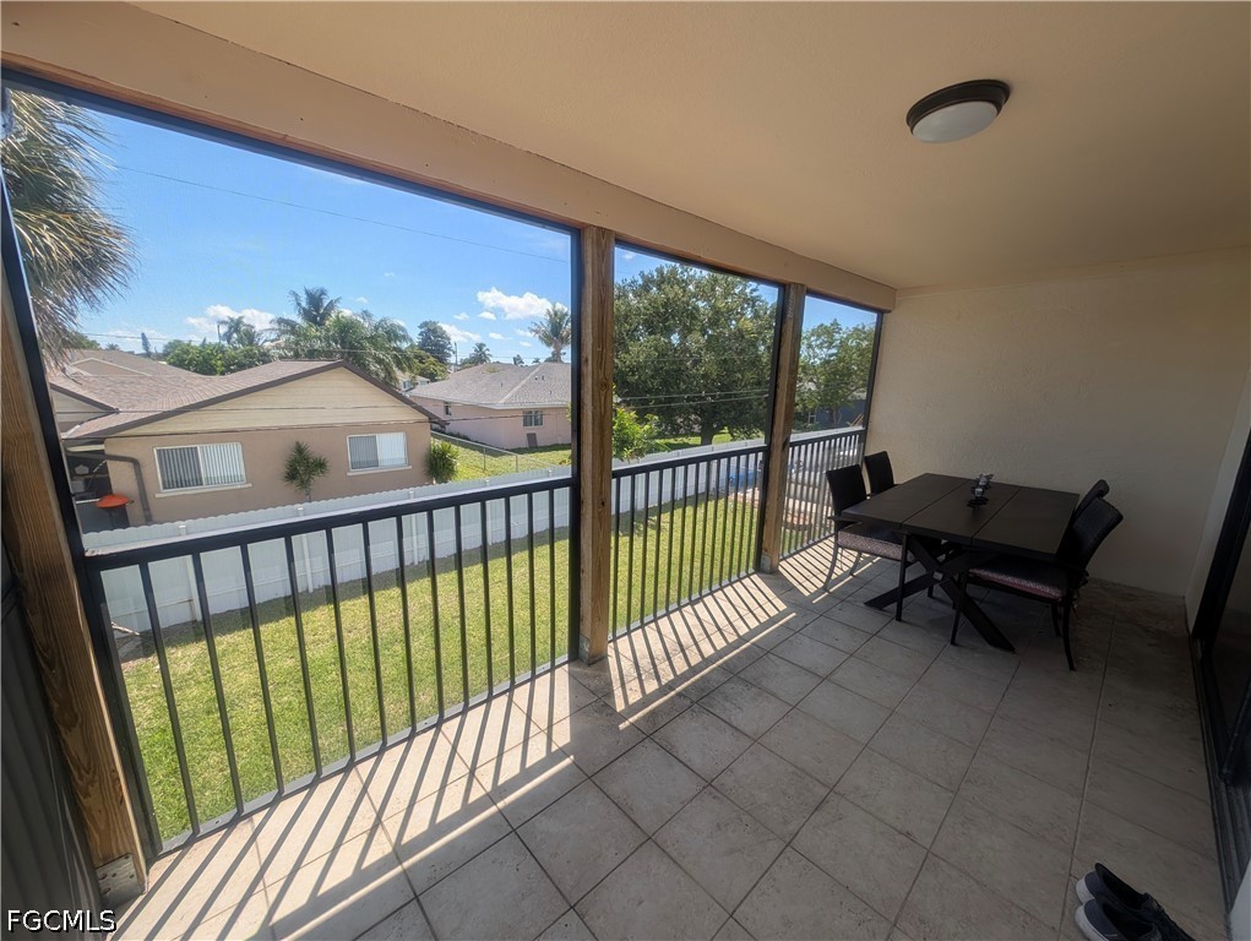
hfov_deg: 110.5
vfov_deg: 94.6
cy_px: 470
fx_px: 434
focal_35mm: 12
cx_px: 626
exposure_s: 1/1121
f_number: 1.95
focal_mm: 2.23
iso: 42
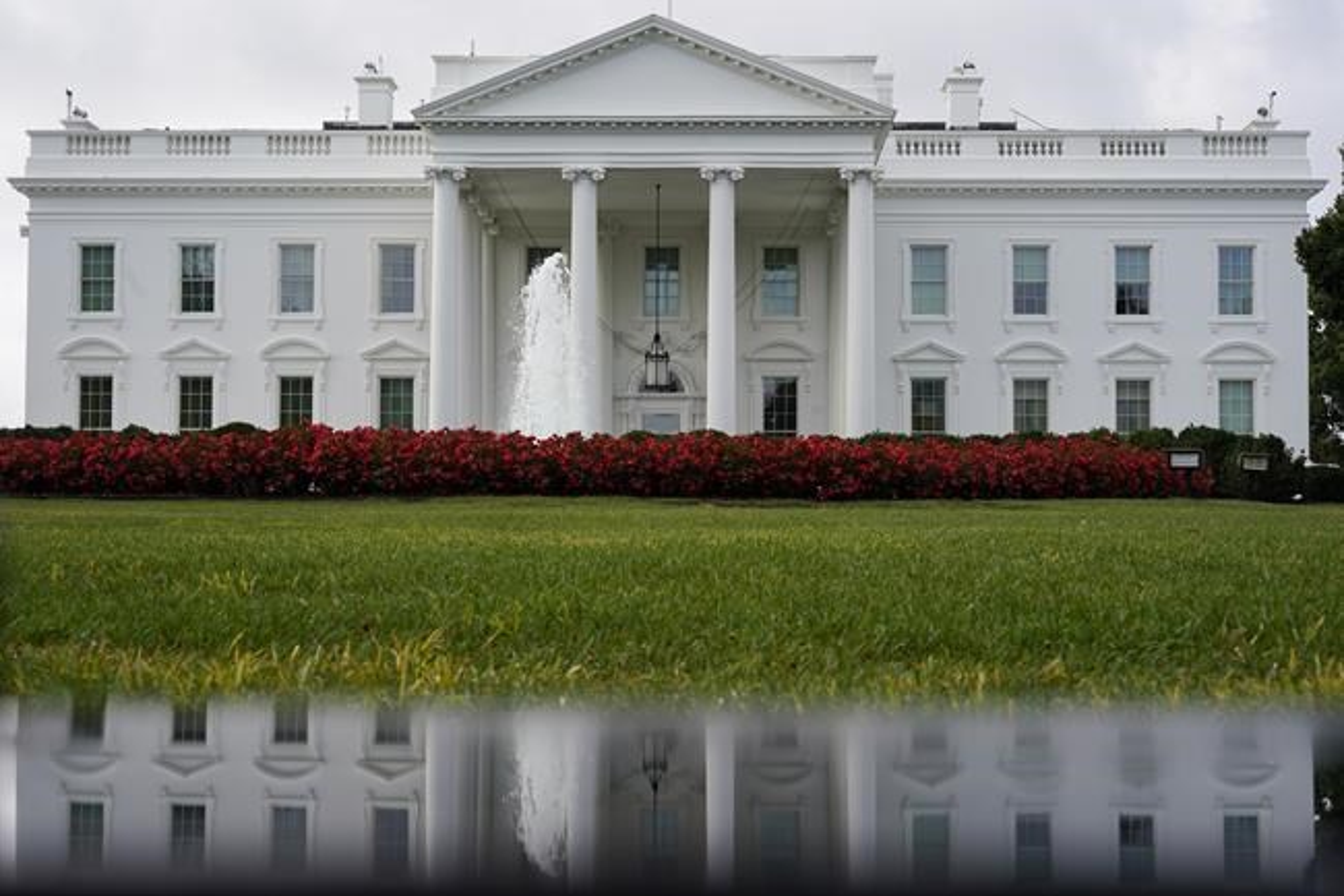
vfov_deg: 24.6
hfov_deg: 36.3
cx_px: 672
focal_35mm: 55
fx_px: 2053
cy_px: 448
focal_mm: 55
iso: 200
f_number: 11
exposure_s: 1/160
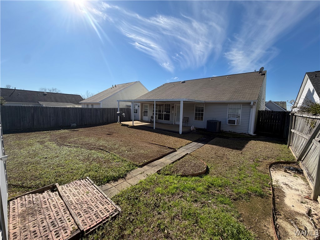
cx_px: 160
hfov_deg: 102.1
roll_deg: -1.4
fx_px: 129
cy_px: 120
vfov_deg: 85.7
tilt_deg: -5.5
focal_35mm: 14
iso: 25
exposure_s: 1/770
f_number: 2.2
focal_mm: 2.22
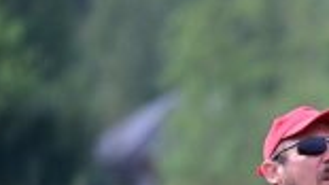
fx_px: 11719
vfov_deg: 0.9
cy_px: 310
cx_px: 504
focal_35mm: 1344
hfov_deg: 1.6
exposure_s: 1/2500
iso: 1600
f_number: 6.3
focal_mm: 400
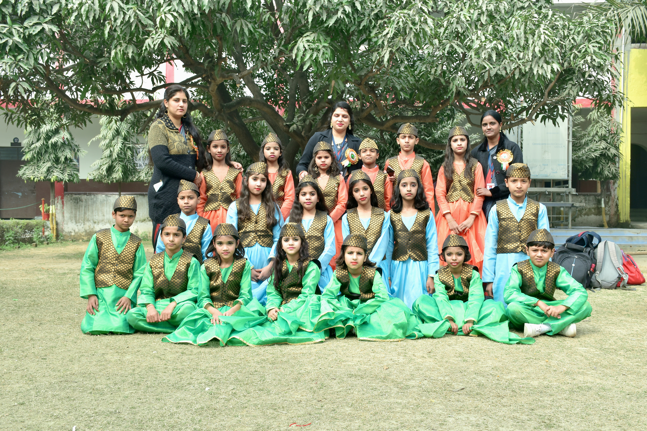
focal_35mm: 36
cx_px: 324
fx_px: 647
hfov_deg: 53.1
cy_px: 216
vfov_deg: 36.9
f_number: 6.3
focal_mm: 24
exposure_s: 1/160
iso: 160
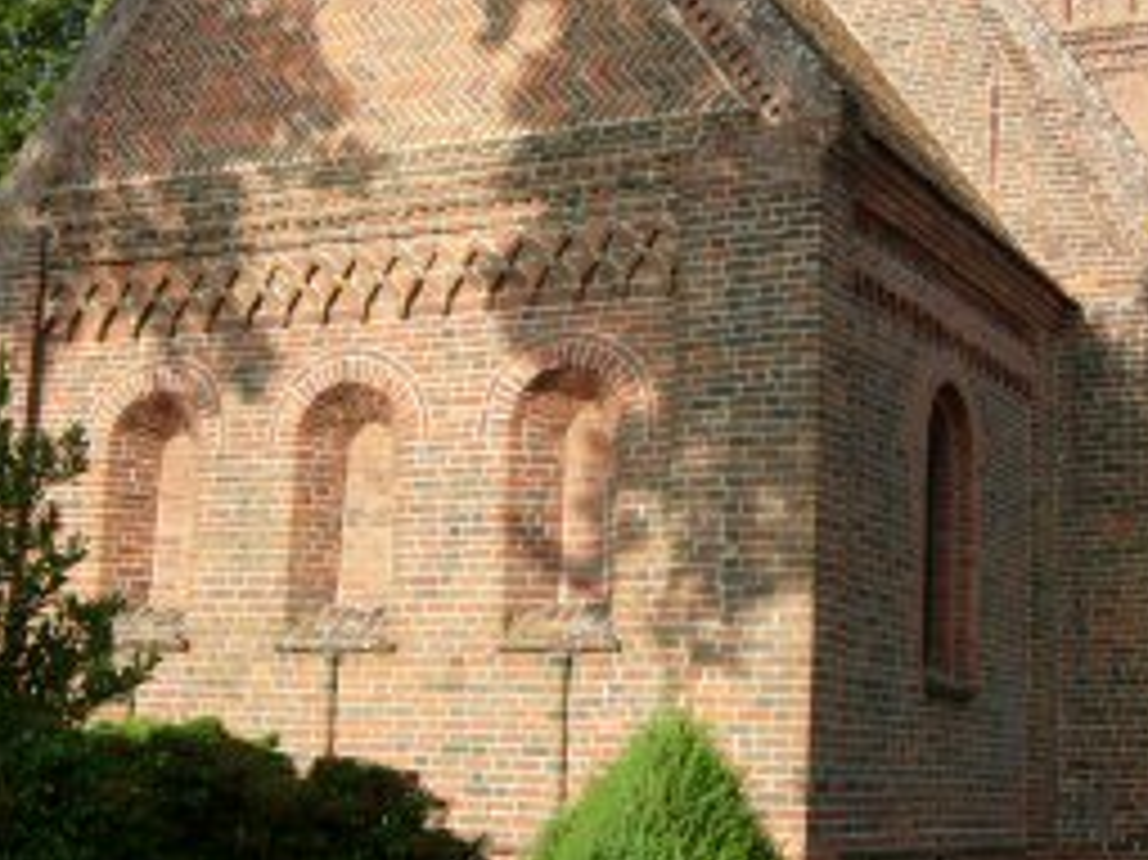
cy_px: 259
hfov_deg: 32.0
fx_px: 1989
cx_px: 723
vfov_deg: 24.2
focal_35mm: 60
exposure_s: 1/197
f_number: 5.4
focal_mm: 7.5
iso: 50
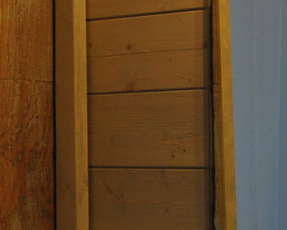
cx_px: -139
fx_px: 1649
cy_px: 56
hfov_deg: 9.7
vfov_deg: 8.0
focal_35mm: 194
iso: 720
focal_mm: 32
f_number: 4.8
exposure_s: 1/60
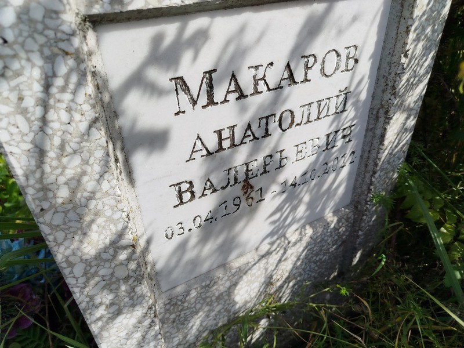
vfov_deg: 56.8
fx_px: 322
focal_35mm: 24
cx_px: 232
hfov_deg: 71.6
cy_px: 174
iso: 50
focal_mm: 5.31
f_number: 1.7
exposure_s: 1/1032
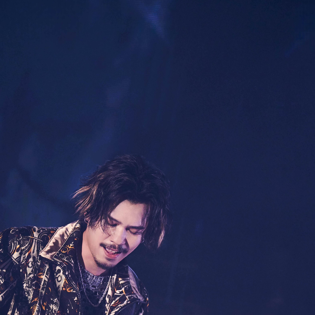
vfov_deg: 3.7
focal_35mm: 475
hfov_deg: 3.7
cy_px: 312
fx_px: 4890
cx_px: 135
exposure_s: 1/320
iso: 8000
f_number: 6.3
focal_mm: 277
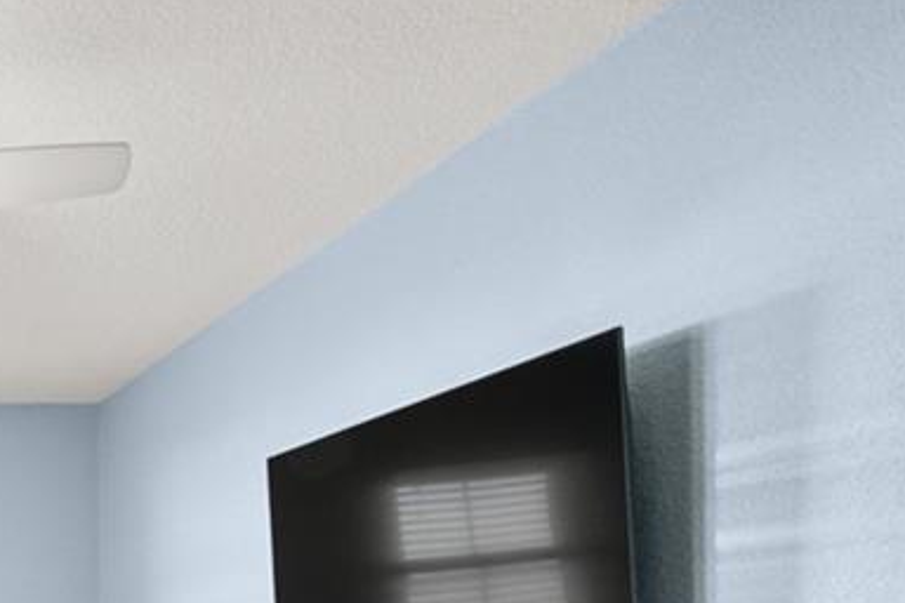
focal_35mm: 32
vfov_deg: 35.8
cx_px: -243
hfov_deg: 38.2
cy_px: 643
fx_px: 804
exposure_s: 1/5
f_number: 11
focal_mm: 12
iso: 400
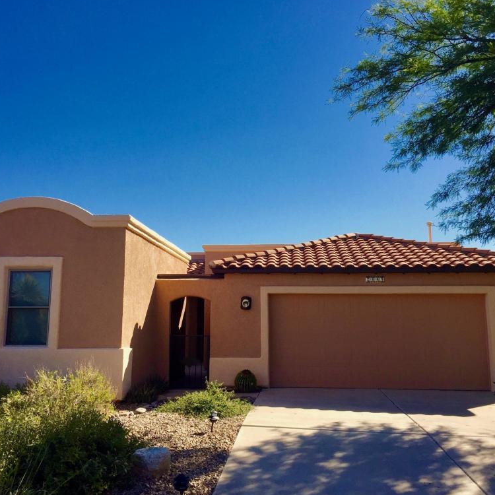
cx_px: 244
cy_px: 244
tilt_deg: +8.5
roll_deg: -0.7
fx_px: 566
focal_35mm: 35
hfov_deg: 47.2
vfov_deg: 47.2
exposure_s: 1/1582
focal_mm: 4.15
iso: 32
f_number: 2.2
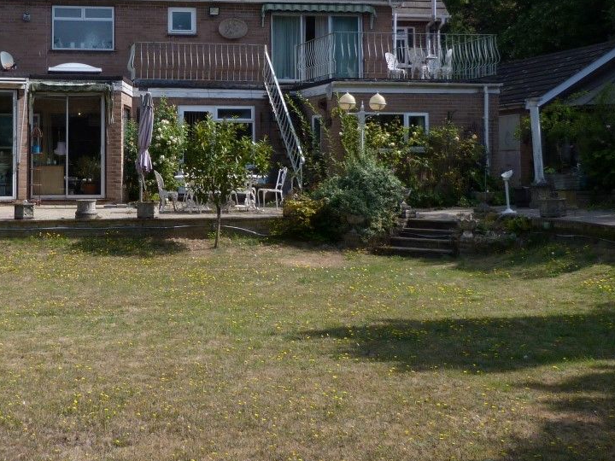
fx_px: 888
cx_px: 146
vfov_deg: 28.8
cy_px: 128
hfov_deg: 37.2
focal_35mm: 50
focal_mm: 4.5
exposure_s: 1/800
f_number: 2.8
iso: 80
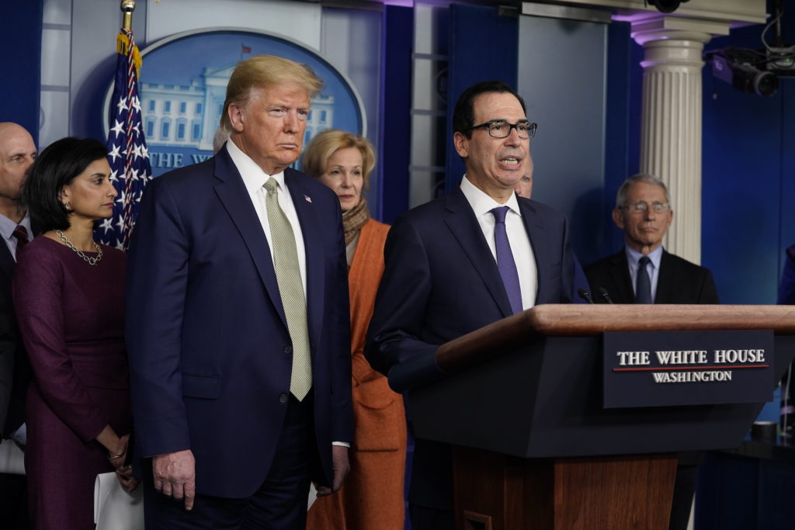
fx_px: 1767
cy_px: 265
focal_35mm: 80
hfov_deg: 25.4
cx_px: 398
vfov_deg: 17.1
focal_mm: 80
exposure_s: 1/400
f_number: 4
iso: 1250
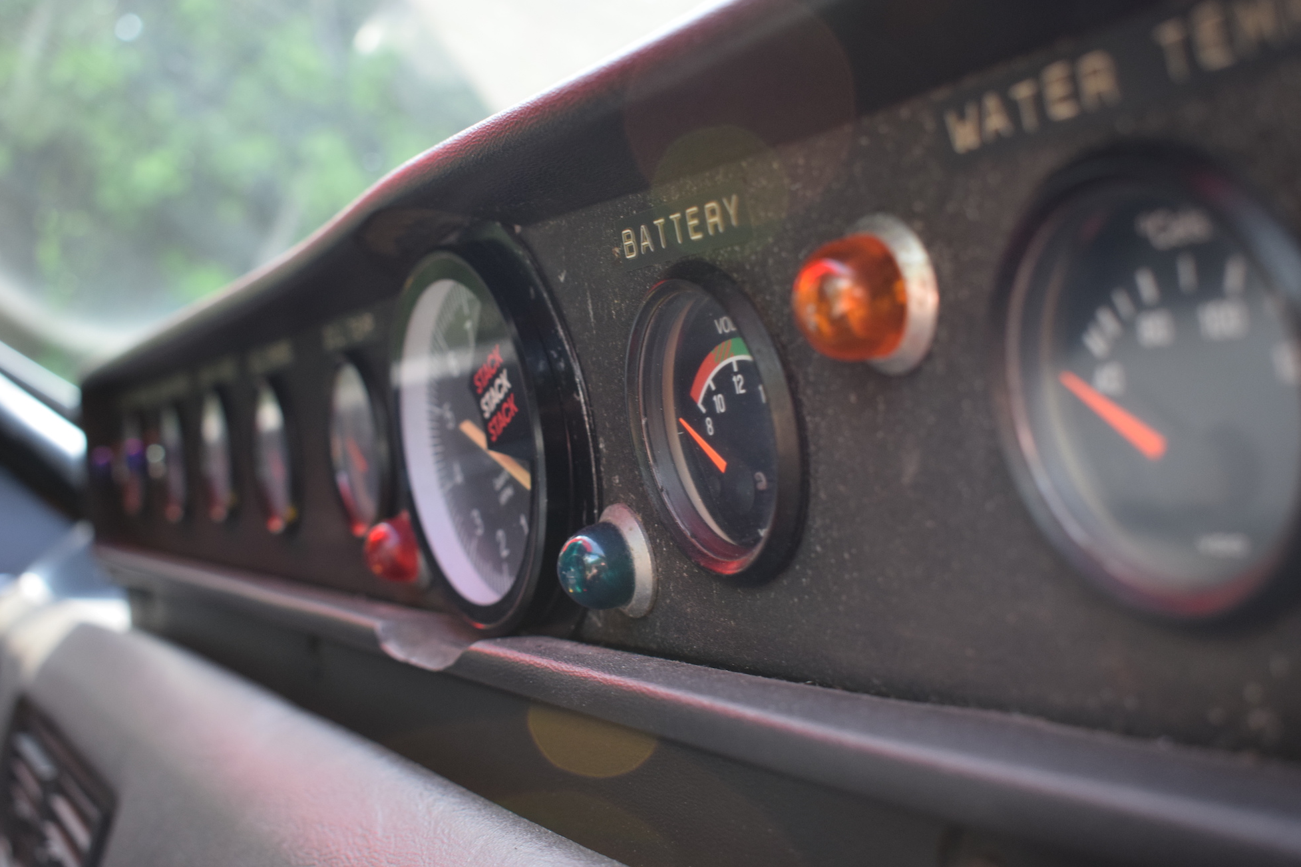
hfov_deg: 44.0
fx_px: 1608
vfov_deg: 30.2
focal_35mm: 45
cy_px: 434
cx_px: 659
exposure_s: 1/125
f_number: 5.6
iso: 640
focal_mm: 29
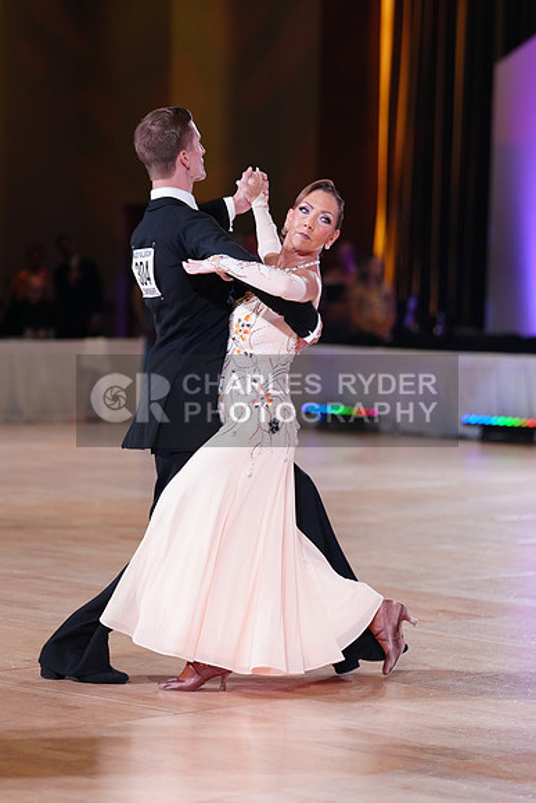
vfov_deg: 17.3
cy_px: 402
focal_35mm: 118
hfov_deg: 11.6
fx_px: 2634
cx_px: 268
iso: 1600
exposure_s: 1/400
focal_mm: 118
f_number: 2.8
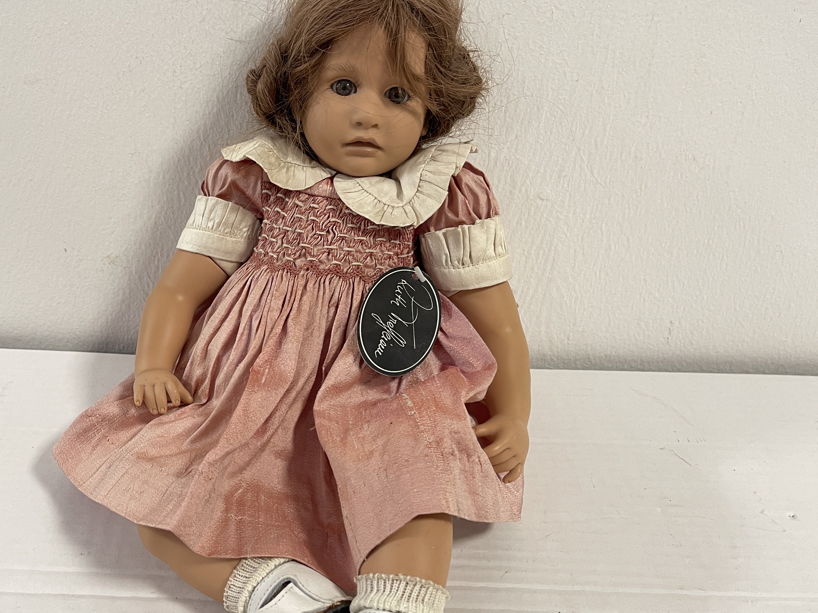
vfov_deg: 40.7
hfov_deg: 51.7
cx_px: 279
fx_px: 827
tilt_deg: -25.6
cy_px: 338
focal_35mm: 35
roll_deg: -2.0
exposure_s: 1/50
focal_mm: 5.1
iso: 100
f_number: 1.6
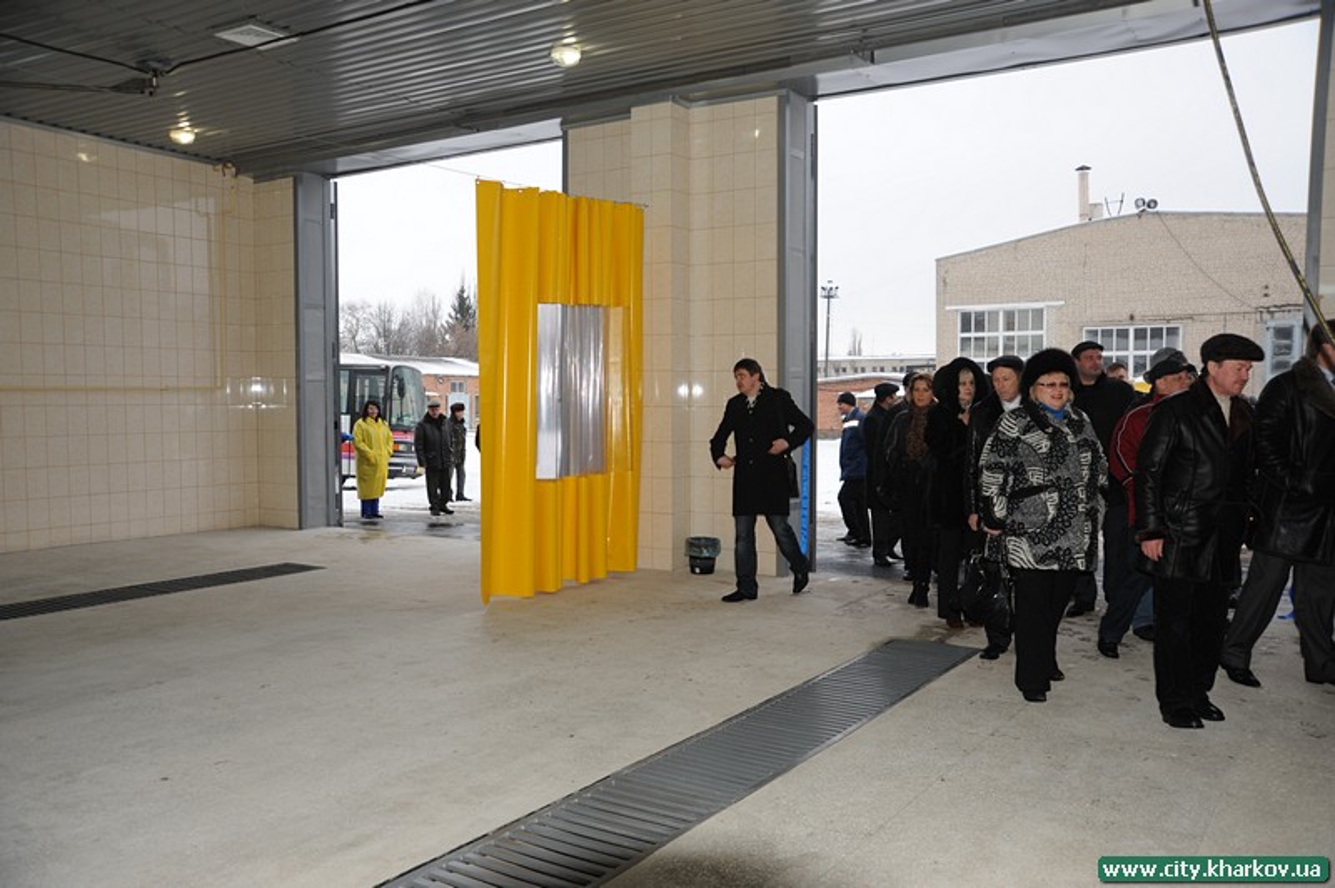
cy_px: 444
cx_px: 668
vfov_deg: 43.5
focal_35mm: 30
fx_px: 1112
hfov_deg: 62.0
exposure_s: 1/200
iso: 400
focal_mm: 30
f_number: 4
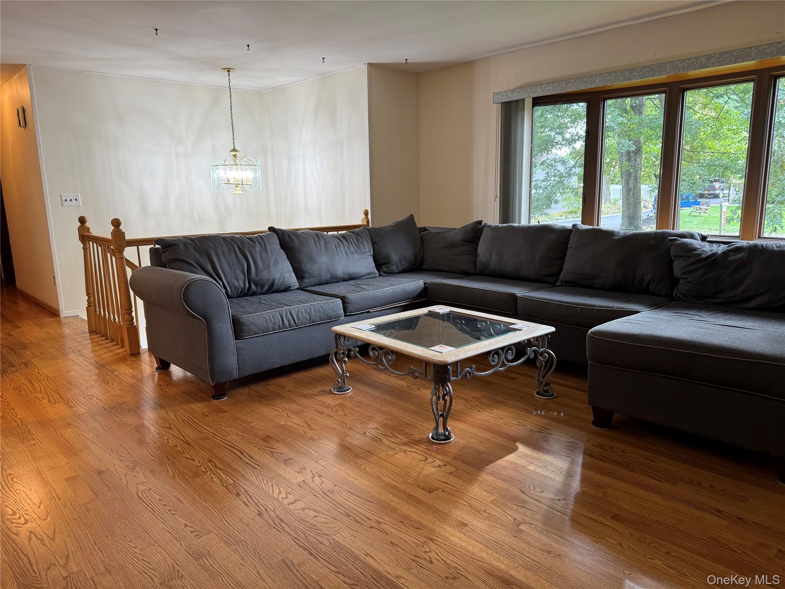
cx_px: 392
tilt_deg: -9.8
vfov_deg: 56.8
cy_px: 294
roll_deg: +1.2
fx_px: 544
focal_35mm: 24
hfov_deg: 71.6
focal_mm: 6.76
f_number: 1.78
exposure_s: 1/60
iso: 160
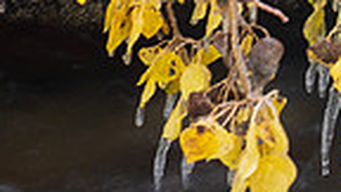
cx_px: 646
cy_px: -20
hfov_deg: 4.1
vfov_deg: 2.3
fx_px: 4765
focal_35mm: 527
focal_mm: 83.3
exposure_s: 1/1.25
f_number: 9
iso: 200
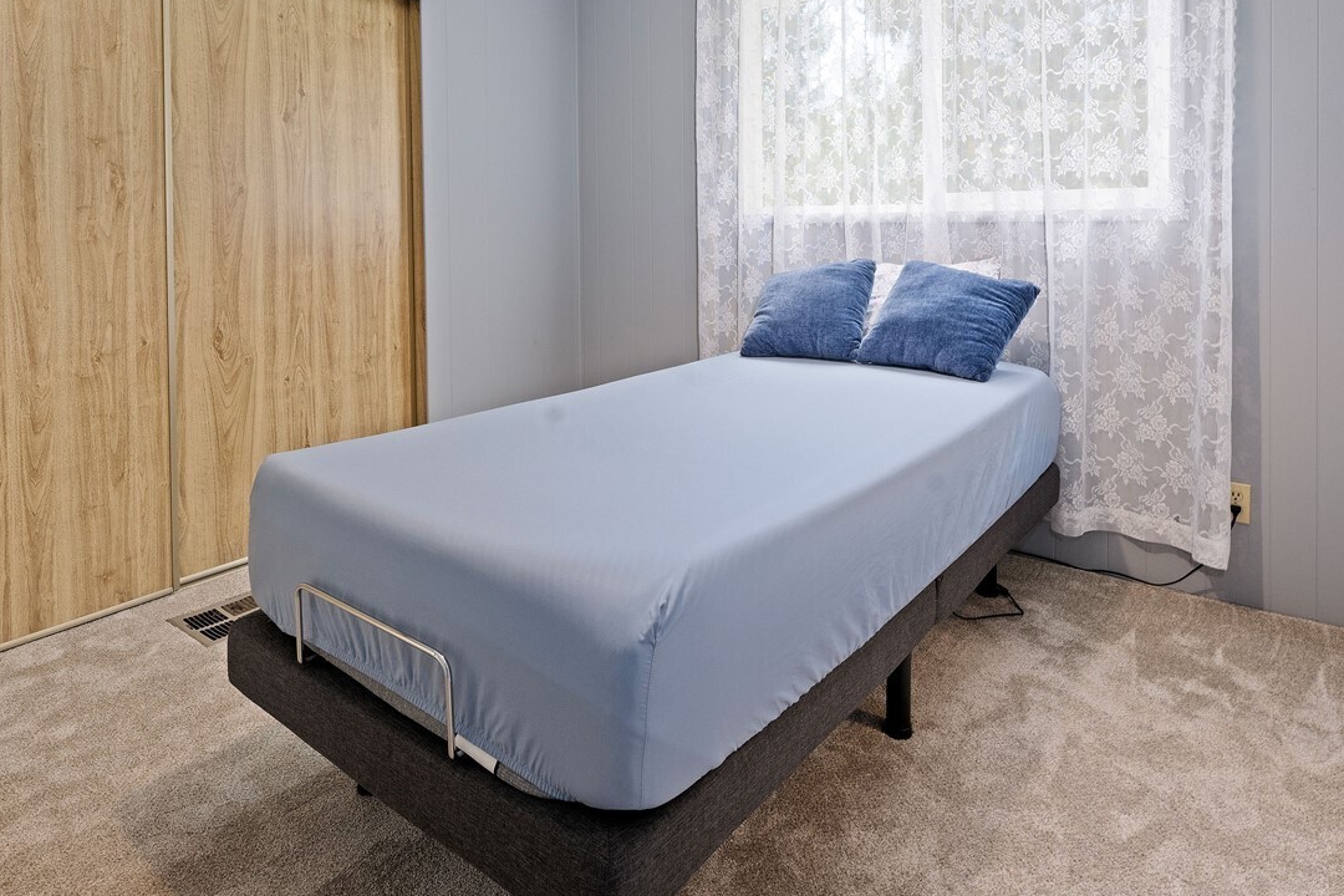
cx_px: 670
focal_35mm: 22
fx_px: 821
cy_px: 232
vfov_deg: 54.7
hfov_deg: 78.6
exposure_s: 1/4
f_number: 9
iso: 400
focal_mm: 14
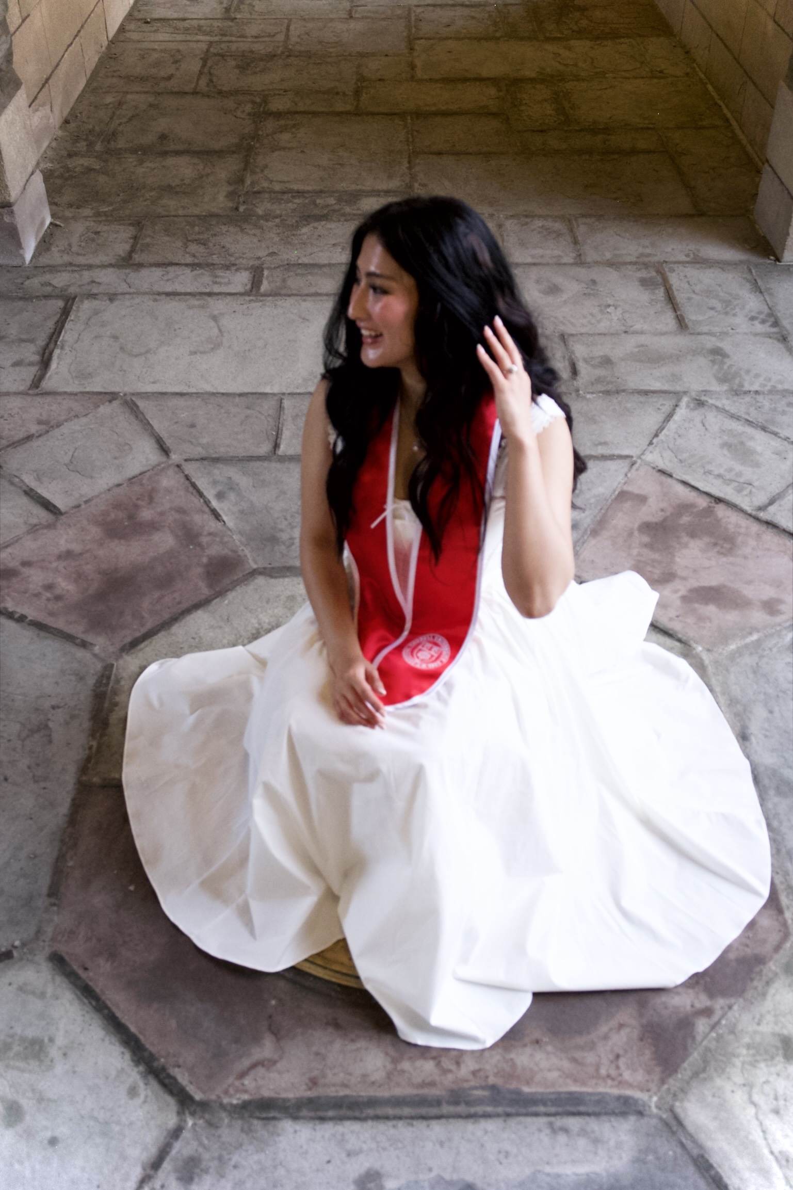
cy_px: 595
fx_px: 1190
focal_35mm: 36
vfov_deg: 53.1
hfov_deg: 36.9
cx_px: 396
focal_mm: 24.1
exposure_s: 1/100
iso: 4000
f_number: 3.4
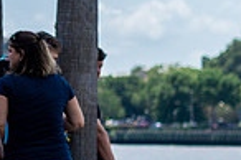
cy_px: 303
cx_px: 594
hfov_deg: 7.1
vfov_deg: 5.0
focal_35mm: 272
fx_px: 1819
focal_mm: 50
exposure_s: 1/2000
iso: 64
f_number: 1.8
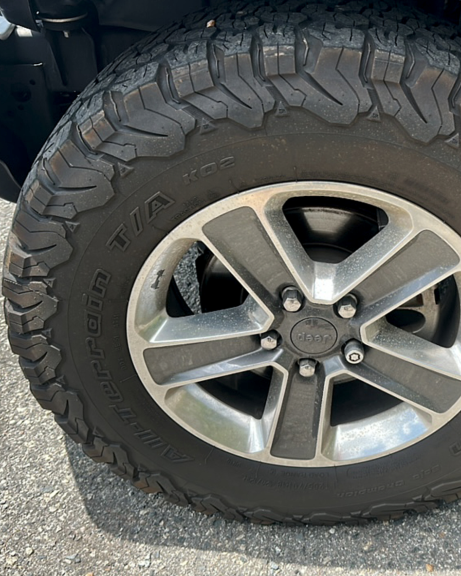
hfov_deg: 43.6
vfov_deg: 54.2
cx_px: 325
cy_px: 285
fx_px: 563
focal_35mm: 33
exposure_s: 1/1147
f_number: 1.78
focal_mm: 6.86
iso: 80
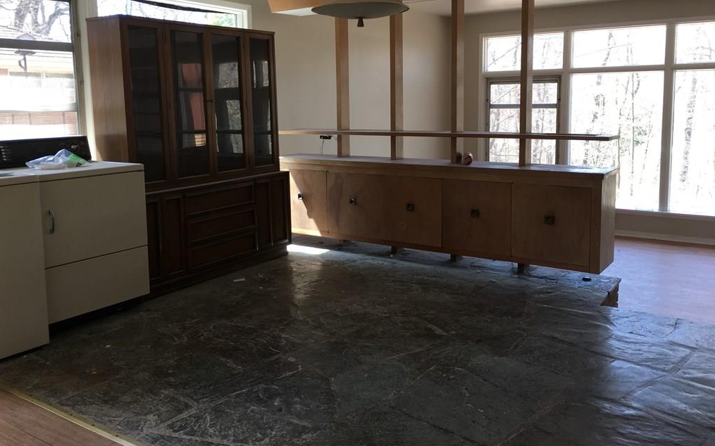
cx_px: 359
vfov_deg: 40.5
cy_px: 188
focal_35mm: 31
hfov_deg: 61.2
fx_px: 604
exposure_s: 1/60
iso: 32
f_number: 2.2
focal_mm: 4.15
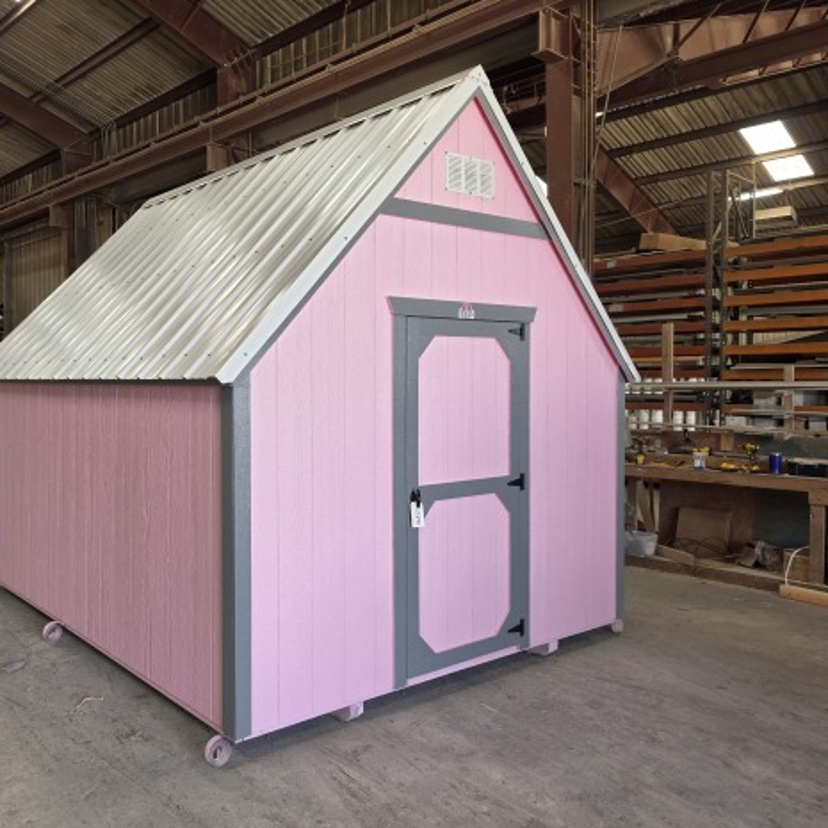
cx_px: 265
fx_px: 758
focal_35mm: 28
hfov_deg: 55.9
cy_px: 420
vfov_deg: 57.3
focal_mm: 6.5
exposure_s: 1/180
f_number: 1.4
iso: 50
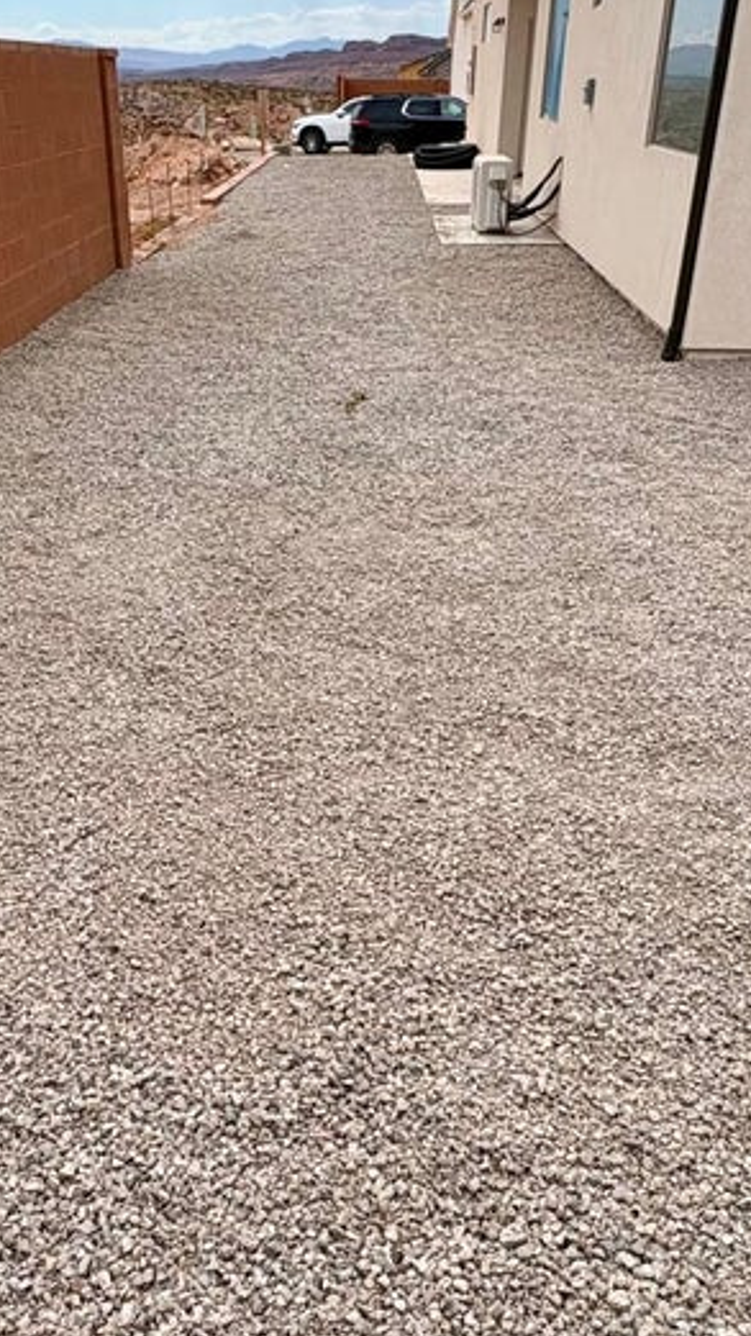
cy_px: 731
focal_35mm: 30
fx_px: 1062
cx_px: 328
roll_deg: +0.8
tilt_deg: -29.8
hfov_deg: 38.9
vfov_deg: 64.2
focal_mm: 2.22
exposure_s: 1/1880
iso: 50
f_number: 2.2
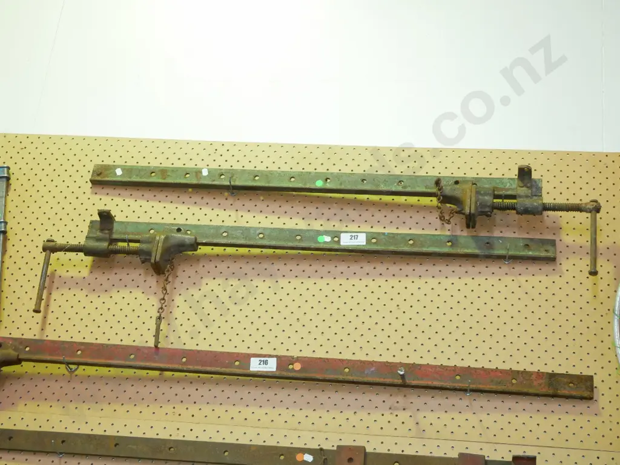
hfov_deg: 30.3
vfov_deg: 22.9
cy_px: 232
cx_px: 310
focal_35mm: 64
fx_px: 1147
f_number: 5.6
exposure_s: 1/160
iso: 3200
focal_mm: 32
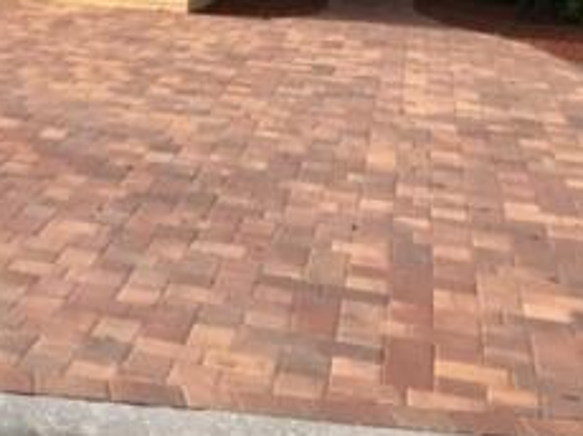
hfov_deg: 22.0
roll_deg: -2.0
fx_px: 1312
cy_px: -142
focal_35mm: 78
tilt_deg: +0.2
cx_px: -215
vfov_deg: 17.6
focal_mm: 3.99
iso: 20
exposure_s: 1/3096
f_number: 1.8
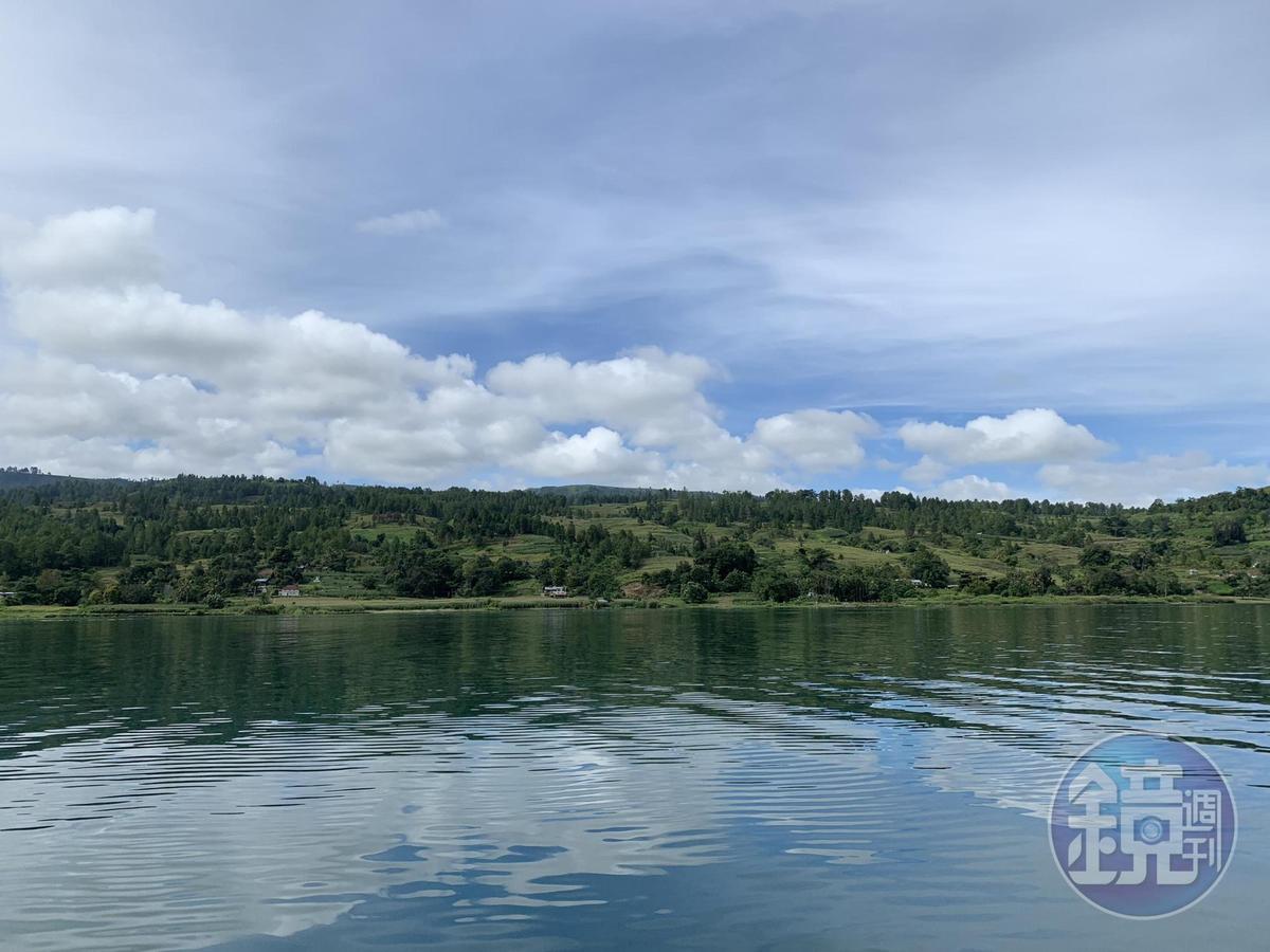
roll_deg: +0.1
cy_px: 476
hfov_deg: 67.3
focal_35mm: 26
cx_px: 635
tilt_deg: +7.9
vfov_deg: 53.1
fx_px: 954
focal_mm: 4.25
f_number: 1.8
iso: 25
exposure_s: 1/3401
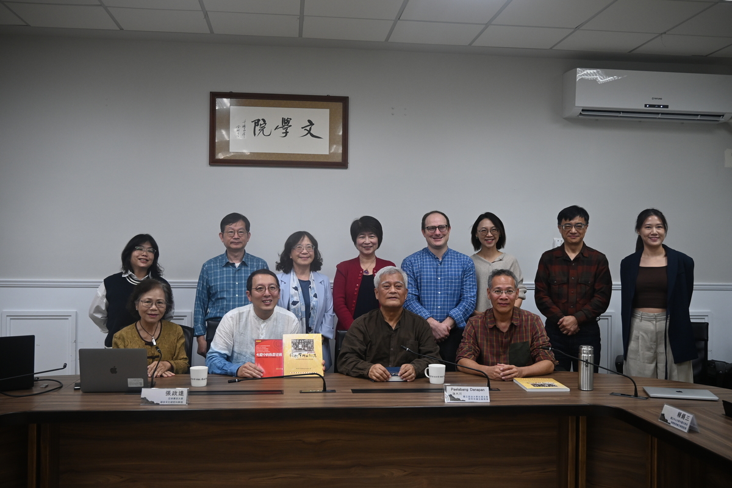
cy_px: 244
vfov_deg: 38.4
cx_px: 366
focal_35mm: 34
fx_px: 701
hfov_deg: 55.1
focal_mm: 23
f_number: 3.8
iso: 500
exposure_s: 1/125
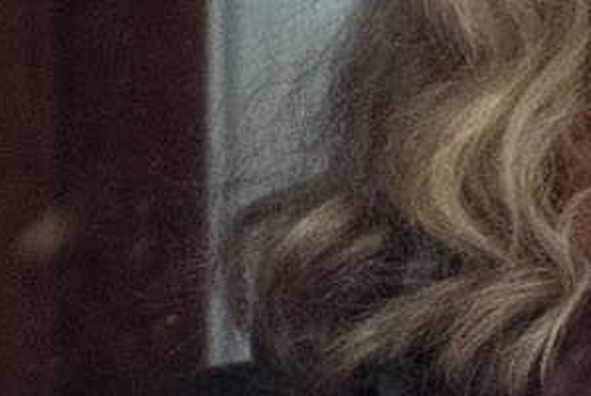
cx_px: 1255
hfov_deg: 5.4
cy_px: 27
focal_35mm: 369
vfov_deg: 3.7
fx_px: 6064
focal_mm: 69
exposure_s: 1/400
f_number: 3.2
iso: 12800
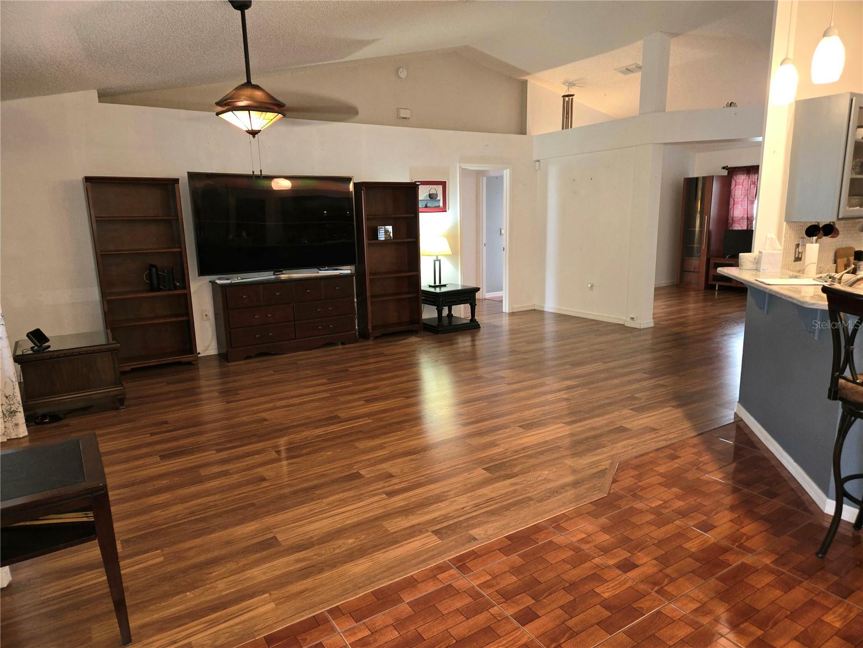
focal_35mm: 23
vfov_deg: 58.9
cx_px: 432
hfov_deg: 73.9
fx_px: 573
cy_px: 324
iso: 125
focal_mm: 5.4
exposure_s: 1/15
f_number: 1.8
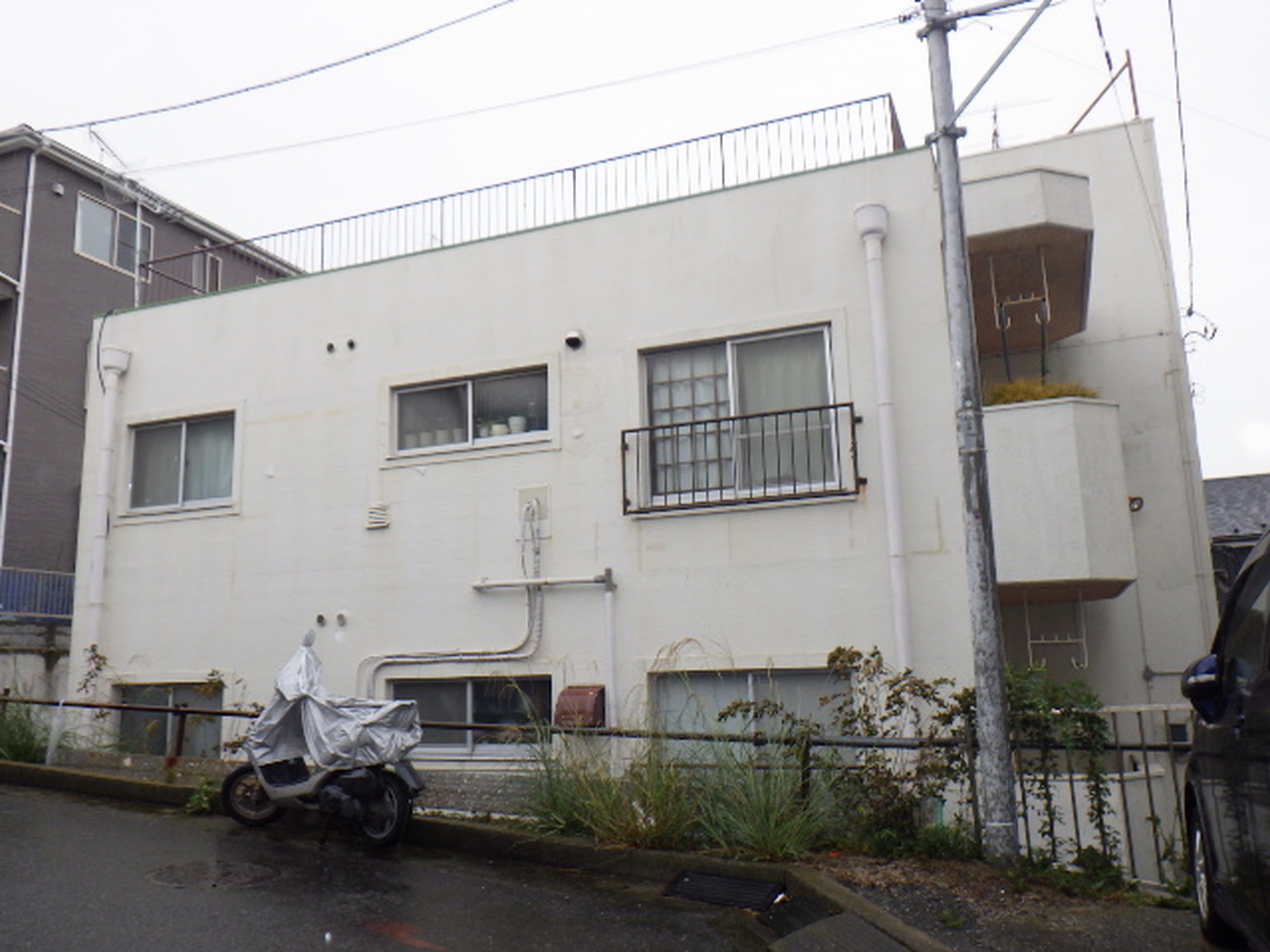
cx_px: 635
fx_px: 1027
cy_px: 476
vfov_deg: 49.7
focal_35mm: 28
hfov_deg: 63.4
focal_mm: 5
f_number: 4.2
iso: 250
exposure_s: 1/160
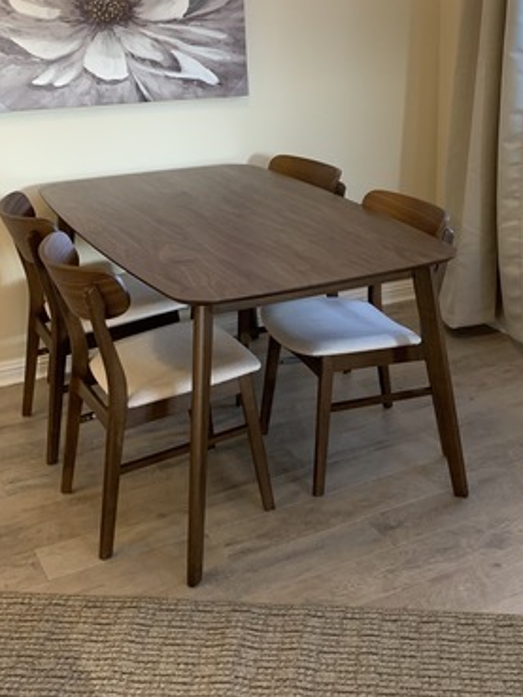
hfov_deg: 30.7
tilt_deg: -13.9
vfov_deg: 40.1
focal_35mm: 47
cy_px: 252
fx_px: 946
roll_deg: -0.6
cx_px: 347
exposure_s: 1/60
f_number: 1.8
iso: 100
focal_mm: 4.25
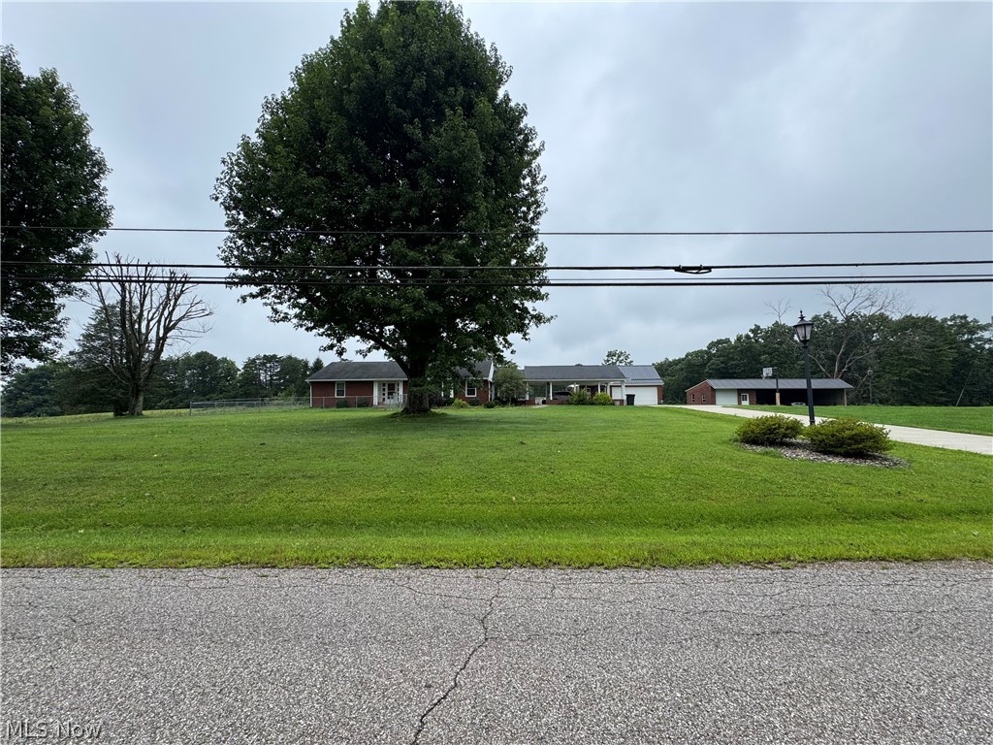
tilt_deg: +3.8
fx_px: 402
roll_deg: +0.3
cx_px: 496
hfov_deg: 102.1
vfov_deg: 85.7
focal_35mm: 14
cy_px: 372
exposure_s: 1/518
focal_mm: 2.22
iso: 40
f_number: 2.2
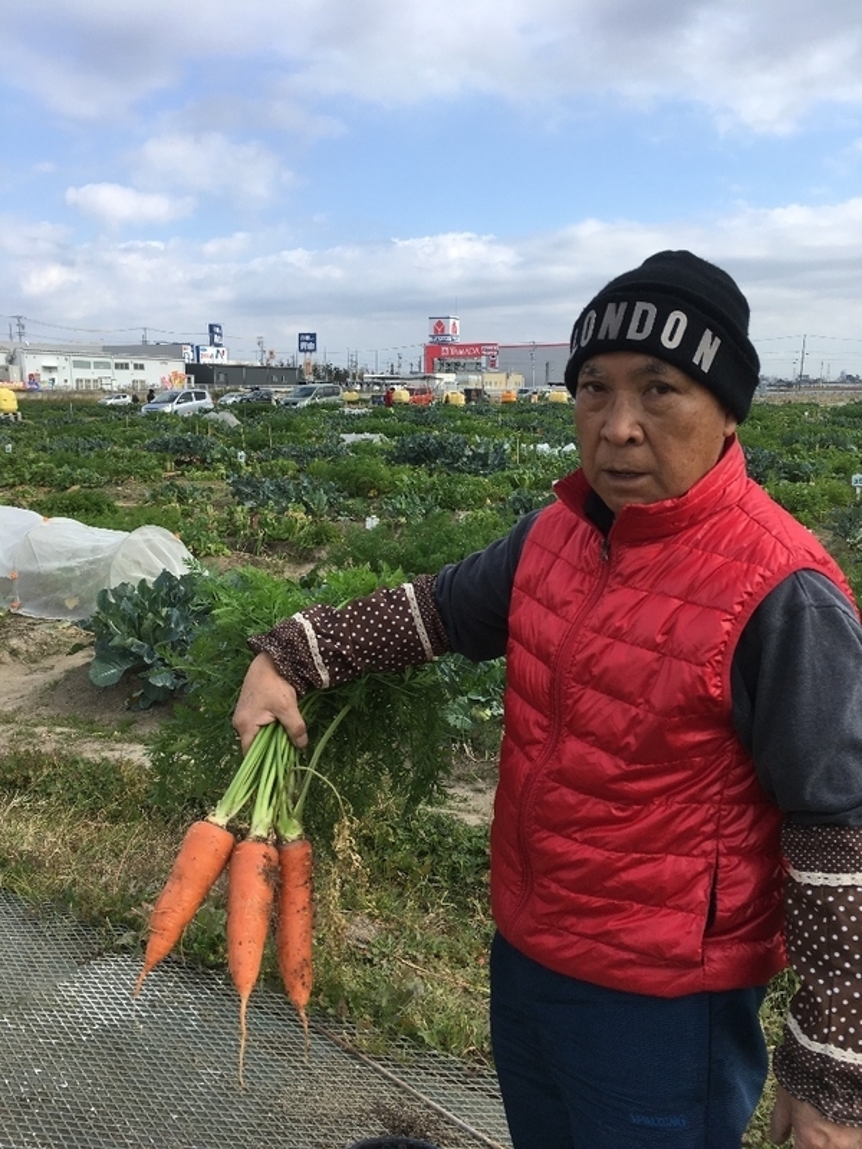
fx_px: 963
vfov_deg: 61.7
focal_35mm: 29
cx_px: 431
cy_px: 574
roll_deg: +0.4
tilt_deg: -11.7
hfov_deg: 48.2
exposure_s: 1/962
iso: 25
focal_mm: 4.15
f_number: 2.2
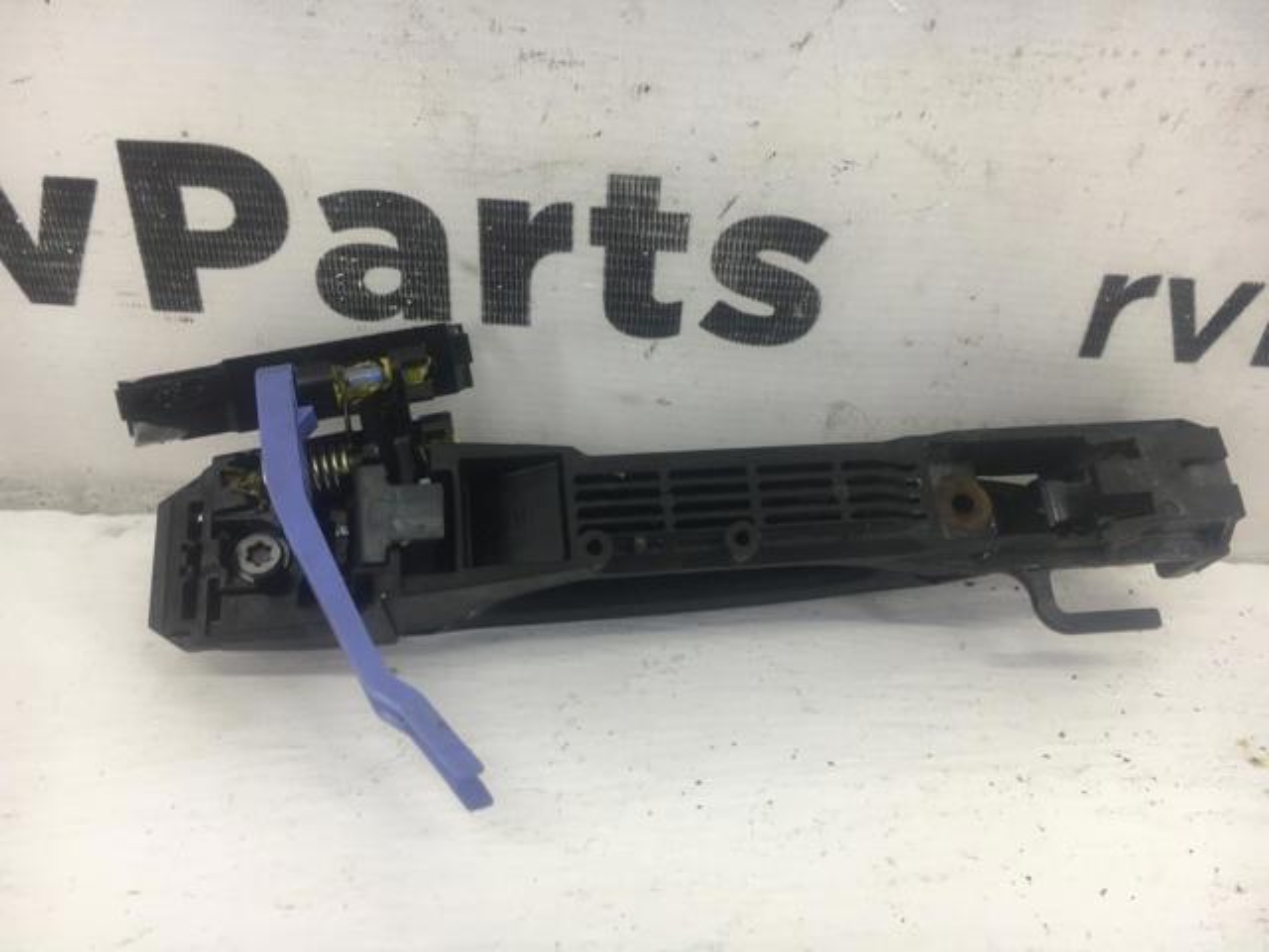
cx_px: 634
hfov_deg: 61.7
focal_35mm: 29
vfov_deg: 48.2
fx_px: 1063
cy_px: 476
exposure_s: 1/50
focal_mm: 4.15
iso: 32
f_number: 2.2
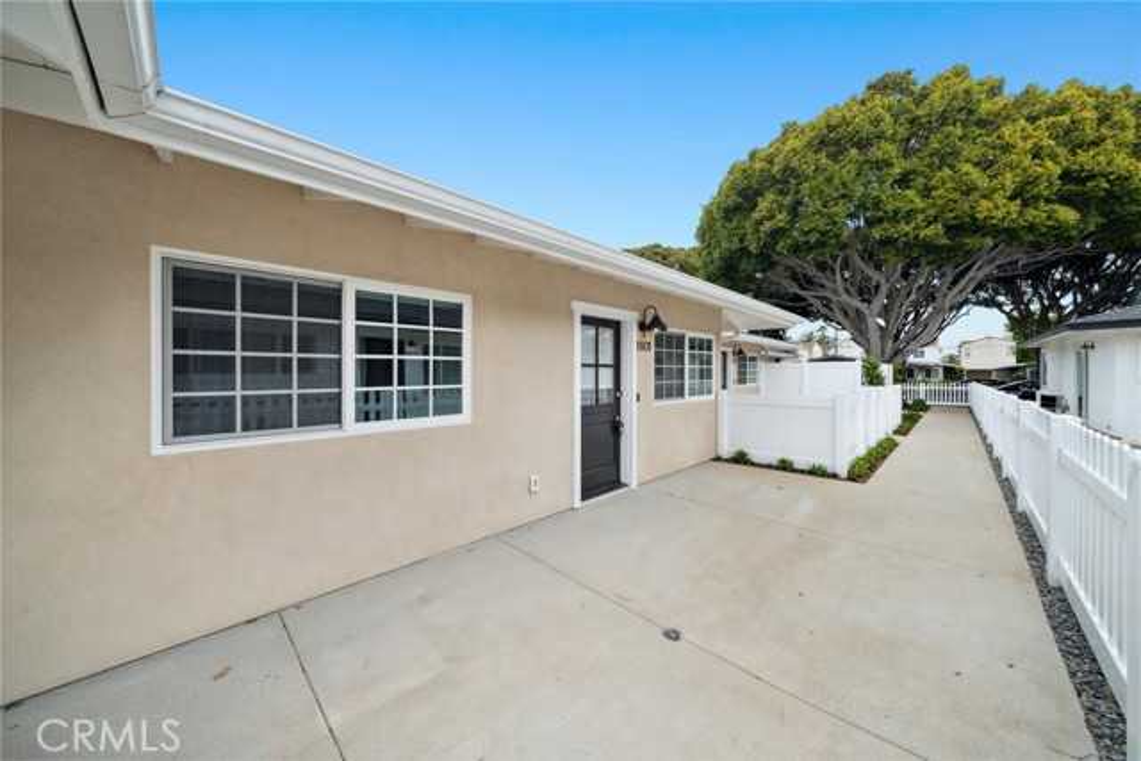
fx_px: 380
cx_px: 570
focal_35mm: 12
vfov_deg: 90.0
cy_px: 380
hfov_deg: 112.6
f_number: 8
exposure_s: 1/160
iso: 400
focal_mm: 12
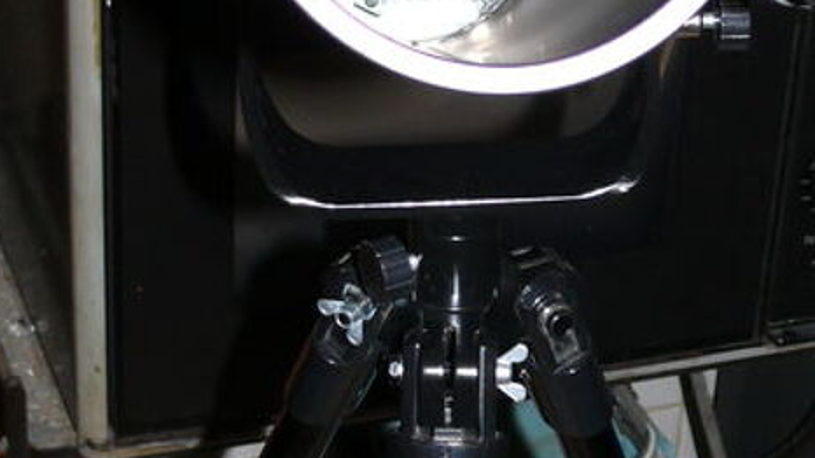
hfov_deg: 19.5
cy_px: 198
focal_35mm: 109
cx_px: 570
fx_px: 2355
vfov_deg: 11.1
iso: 100
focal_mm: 7.4
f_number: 2.8
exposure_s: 1/30
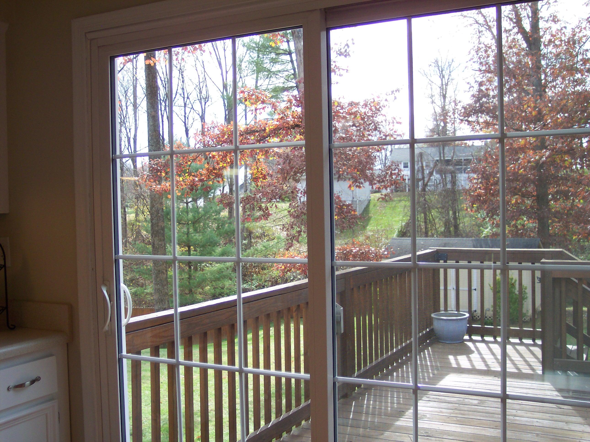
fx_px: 647
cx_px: 295
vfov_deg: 37.7
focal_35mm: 38
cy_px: 221
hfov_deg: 49.0
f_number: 2.8
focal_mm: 8
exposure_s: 1/250
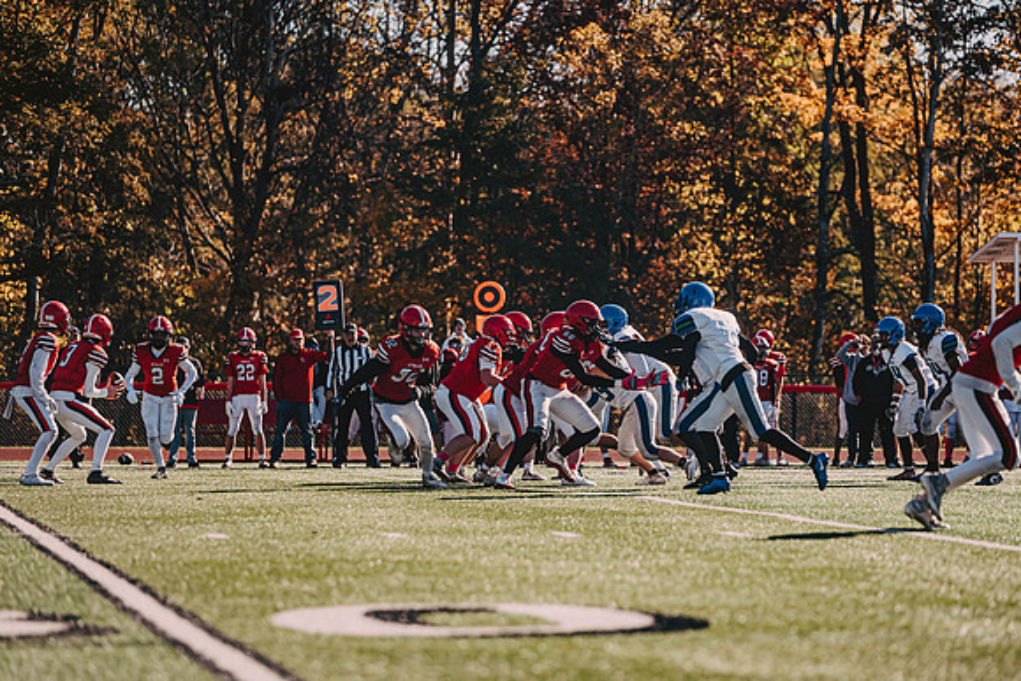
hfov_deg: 12.7
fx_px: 4569
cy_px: 303
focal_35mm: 161
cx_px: 555
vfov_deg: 8.5
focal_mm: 145
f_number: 3.2
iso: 250
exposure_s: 1/3200
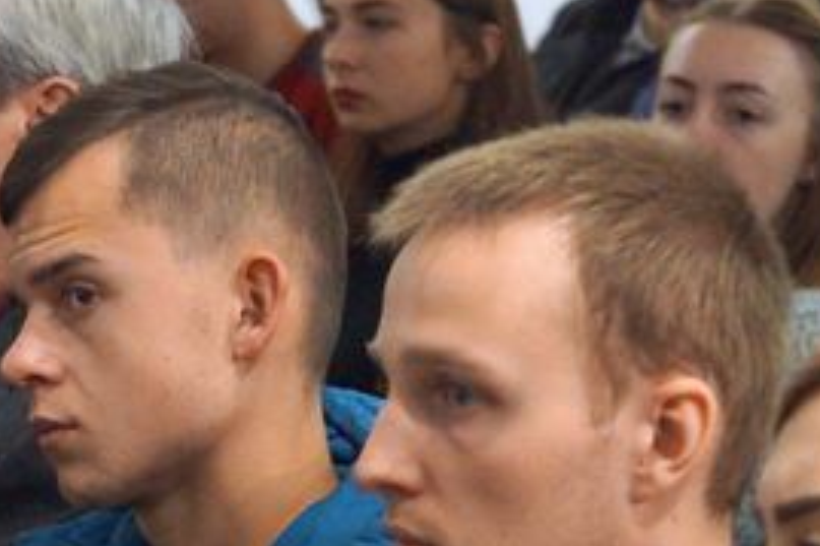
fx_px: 4878
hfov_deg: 9.6
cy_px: 676
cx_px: 418
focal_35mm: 214
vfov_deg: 6.4
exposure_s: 1/80
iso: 3200
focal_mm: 55
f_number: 5
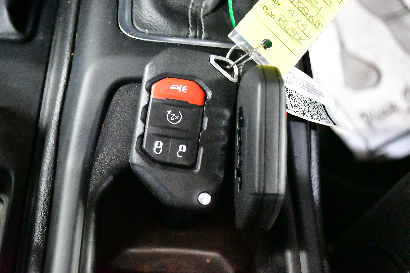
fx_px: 547
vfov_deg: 28.1
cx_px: 205
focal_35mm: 48
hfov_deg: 41.1
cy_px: 136
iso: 28800
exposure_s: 1/40
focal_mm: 32
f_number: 4.8
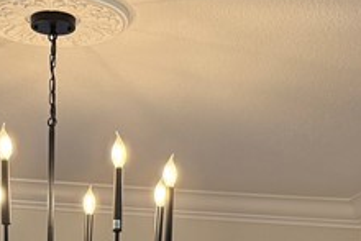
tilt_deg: -1.4
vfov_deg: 10.8
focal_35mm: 116
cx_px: 139
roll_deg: -1.0
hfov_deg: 17.6
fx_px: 1164
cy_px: 490
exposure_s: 1/120
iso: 100
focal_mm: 6.76
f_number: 1.78
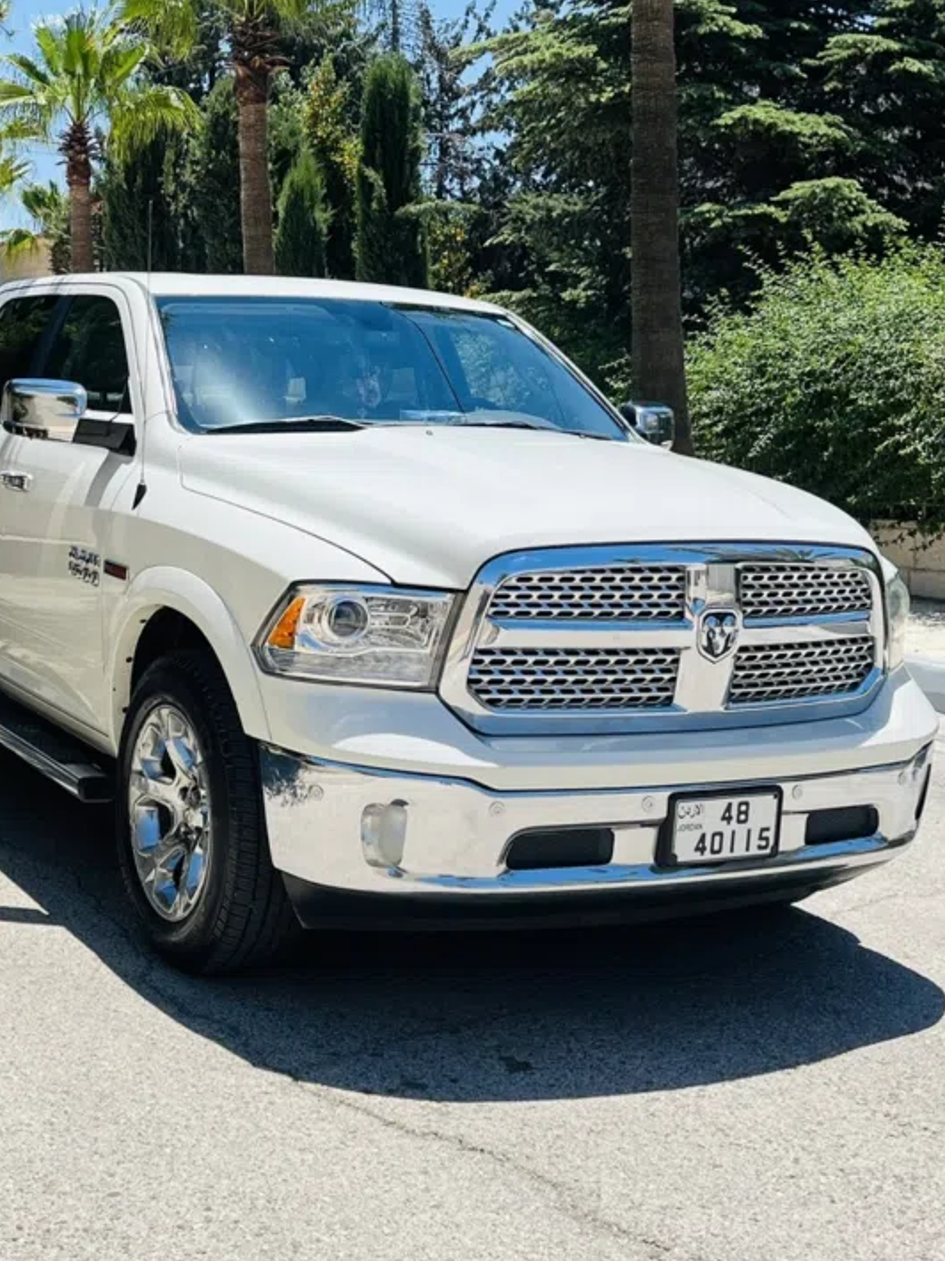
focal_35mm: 50
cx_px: 322
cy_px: 416
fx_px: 1821
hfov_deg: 28.9
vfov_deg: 37.8
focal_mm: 5.1
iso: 50
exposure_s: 1/2571
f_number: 1.6
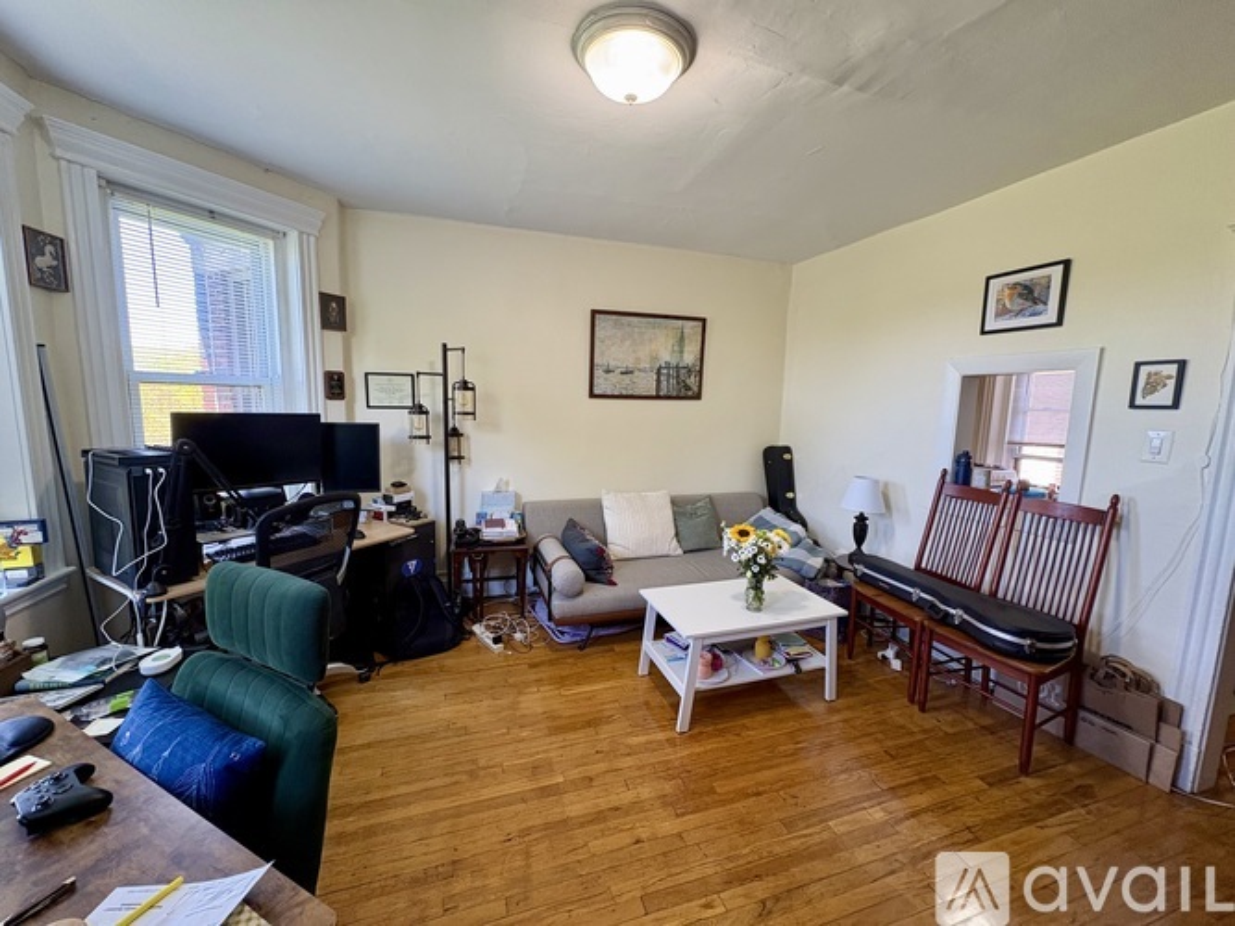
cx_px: 618
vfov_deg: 85.7
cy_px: 463
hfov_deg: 102.1
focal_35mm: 14
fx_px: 499
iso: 200
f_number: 2.2
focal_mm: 2.22
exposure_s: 1/60
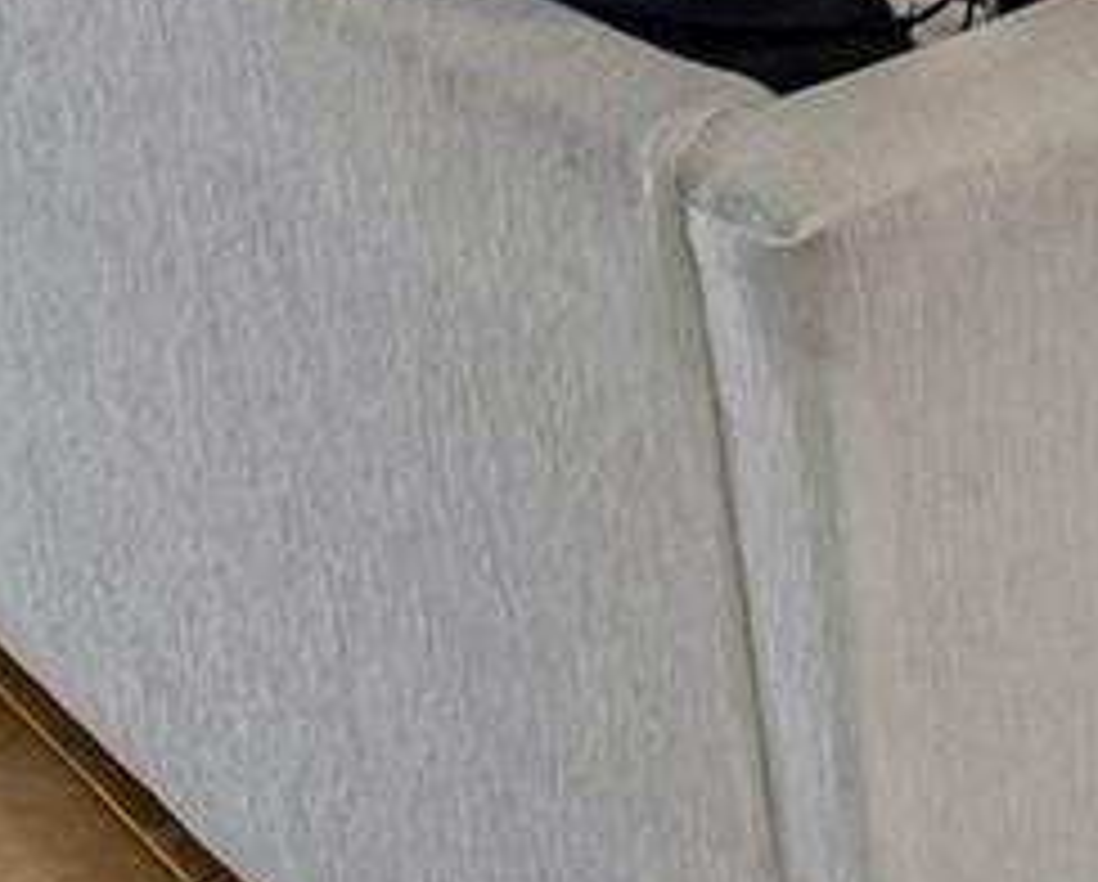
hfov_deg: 18.9
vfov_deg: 13.7
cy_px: -1125
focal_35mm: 86
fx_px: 2799
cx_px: 1755
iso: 400
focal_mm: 14
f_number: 8
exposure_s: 1/125
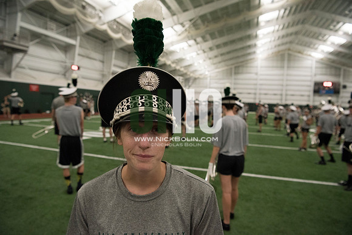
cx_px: 176
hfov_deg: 73.7
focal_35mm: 24
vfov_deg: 53.2
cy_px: 118
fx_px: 235
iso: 3200
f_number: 4
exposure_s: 1/400
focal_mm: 24
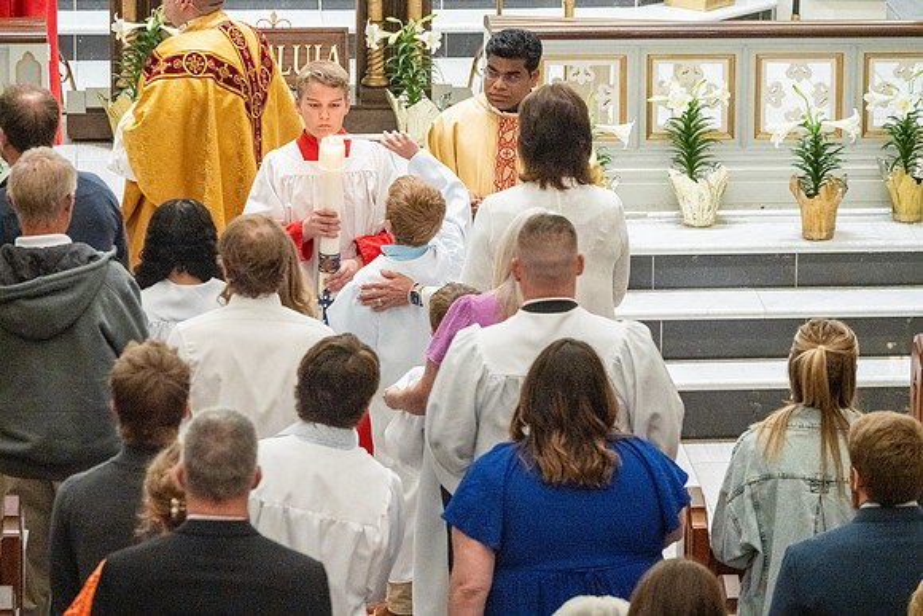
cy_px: 308
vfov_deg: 6.9
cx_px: 462
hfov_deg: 10.3
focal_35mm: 200
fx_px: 5129
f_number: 8
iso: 5000
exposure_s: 1/60
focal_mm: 200
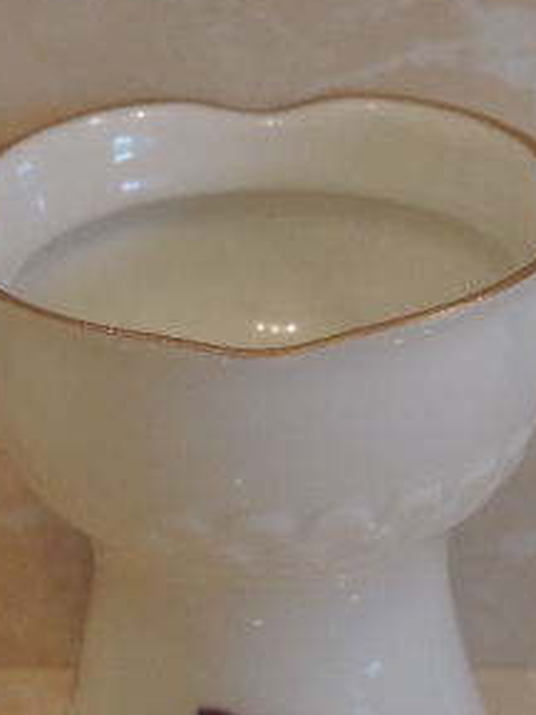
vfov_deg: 14.1
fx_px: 2890
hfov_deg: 10.6
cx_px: 266
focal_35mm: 140
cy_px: 459
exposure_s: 1/40
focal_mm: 16
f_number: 4.1
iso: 400
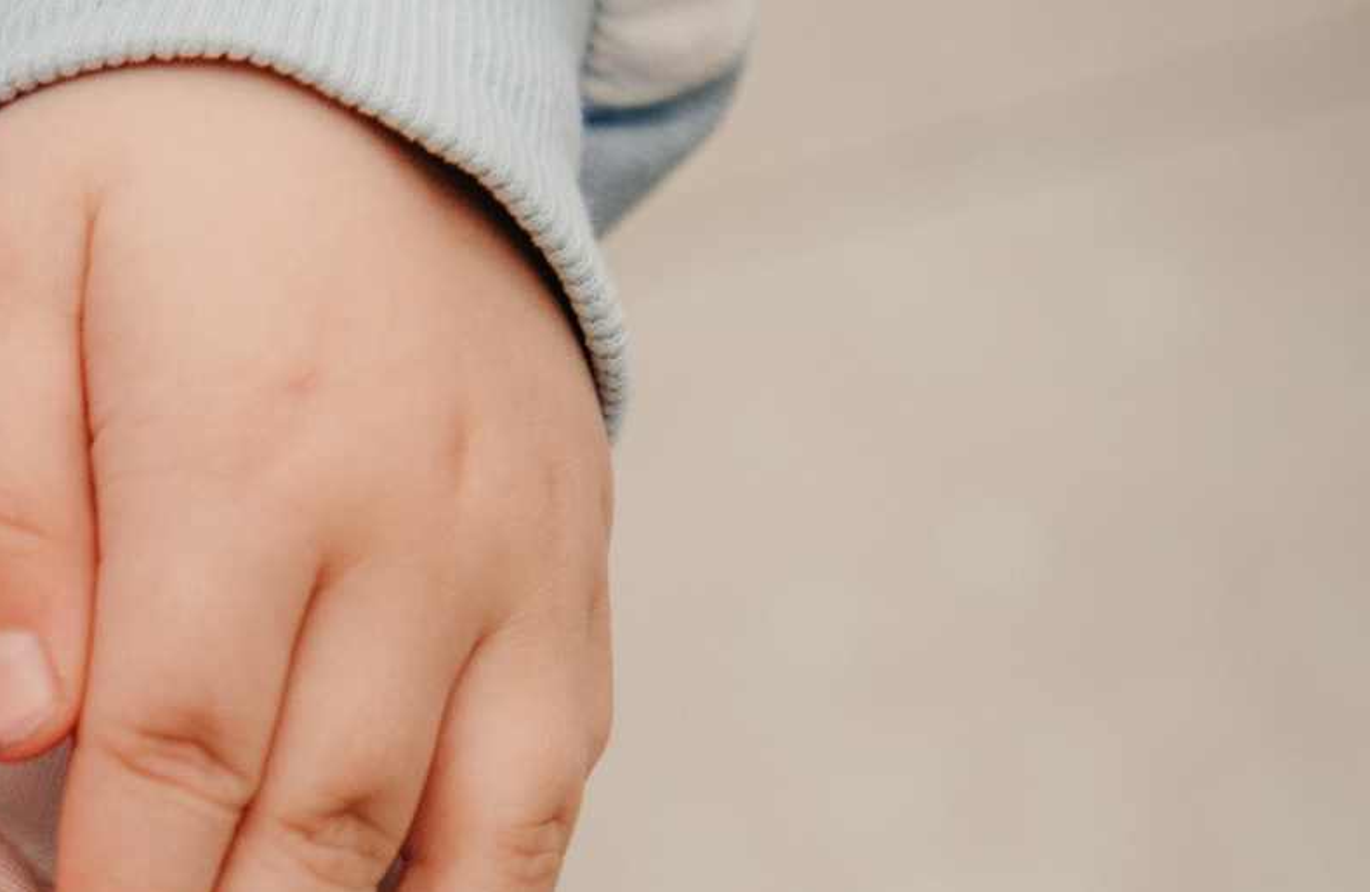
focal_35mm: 146
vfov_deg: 9.1
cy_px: 1129
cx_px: -710
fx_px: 5517
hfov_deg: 13.3
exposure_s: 1/160
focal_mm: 42
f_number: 3.5
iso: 500
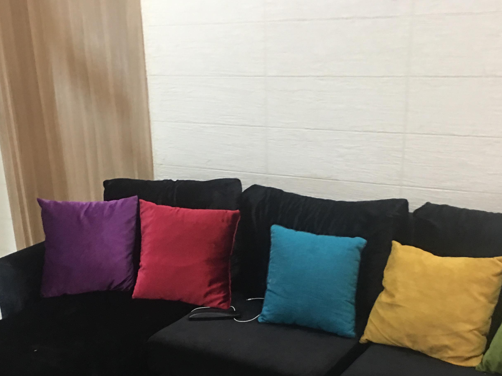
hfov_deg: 39.6
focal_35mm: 48
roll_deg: +1.2
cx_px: 231
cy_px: 304
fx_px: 696
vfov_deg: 29.5
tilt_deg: -21.7
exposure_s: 1/4
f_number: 2.2
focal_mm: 4.15
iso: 80
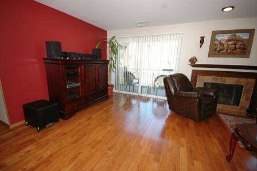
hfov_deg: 100.4
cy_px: 86
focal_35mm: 15
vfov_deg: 77.2
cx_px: 128
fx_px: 107
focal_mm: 10
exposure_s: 1/60
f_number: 4
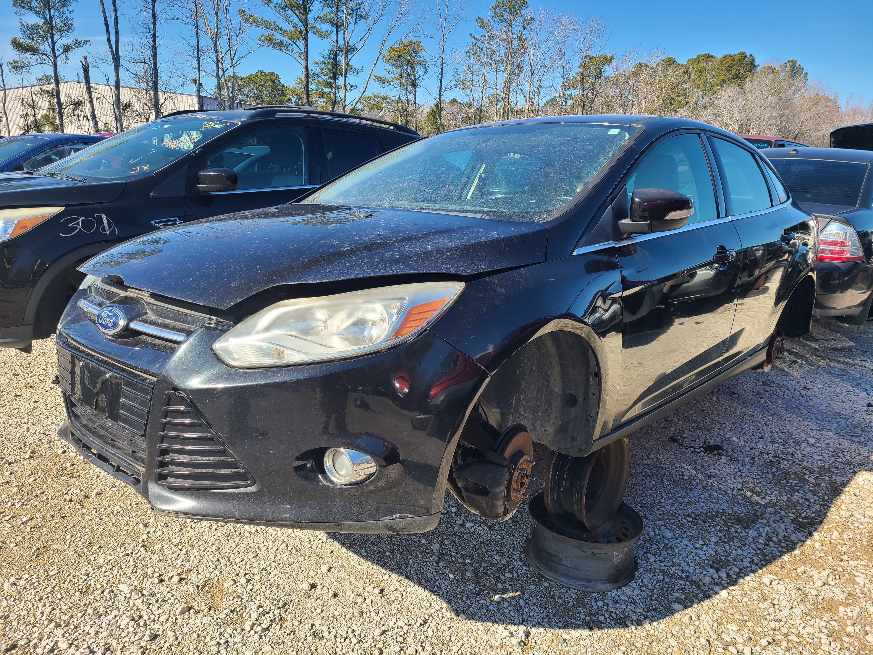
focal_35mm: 26
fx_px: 656
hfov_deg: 67.3
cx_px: 436
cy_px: 328
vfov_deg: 53.1
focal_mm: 5.4
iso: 40
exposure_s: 1/1111
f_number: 1.8
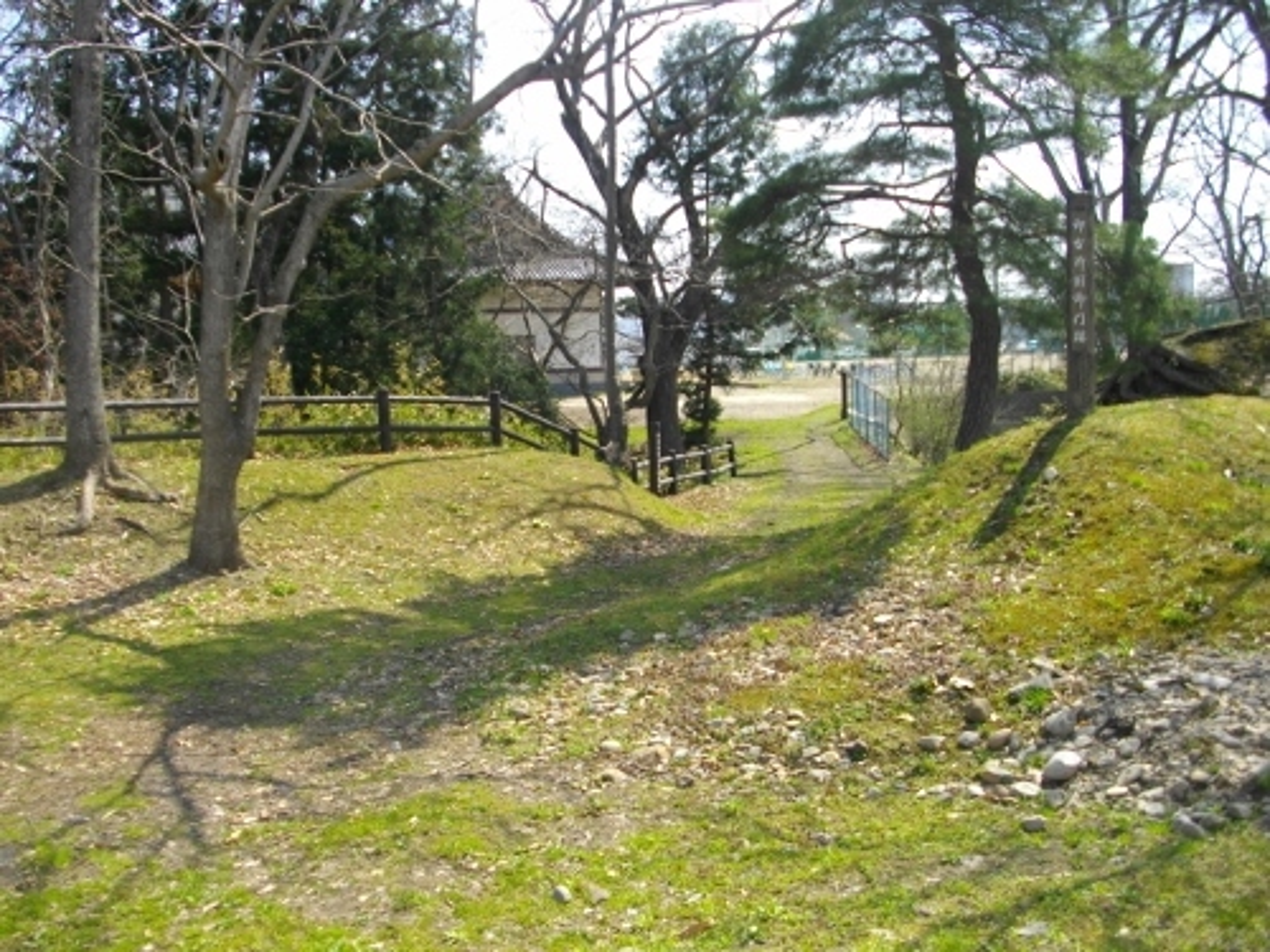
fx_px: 1174
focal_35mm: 32
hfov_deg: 56.8
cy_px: 476
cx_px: 635
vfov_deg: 44.2
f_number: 2.9
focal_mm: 5.7
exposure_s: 1/640
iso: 100
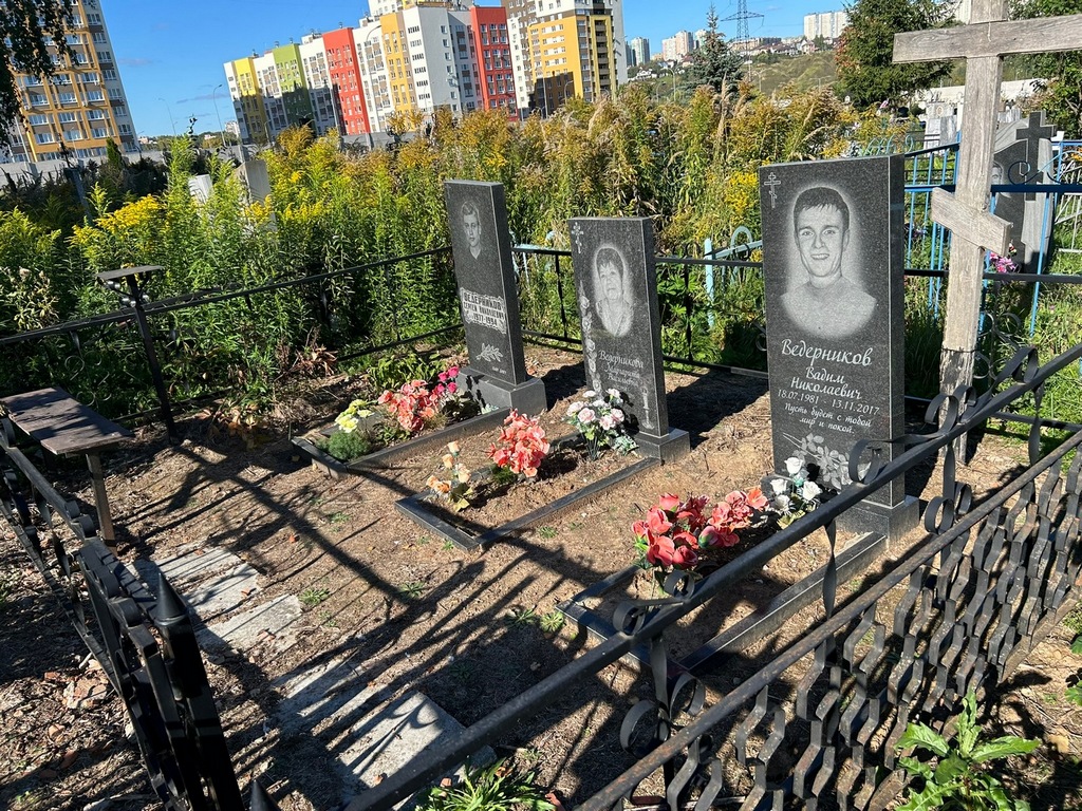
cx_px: 541
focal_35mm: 26
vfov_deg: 53.1
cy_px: 406
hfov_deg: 67.3
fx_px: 813
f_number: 1.5
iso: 50
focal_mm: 5.7
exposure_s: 1/1751
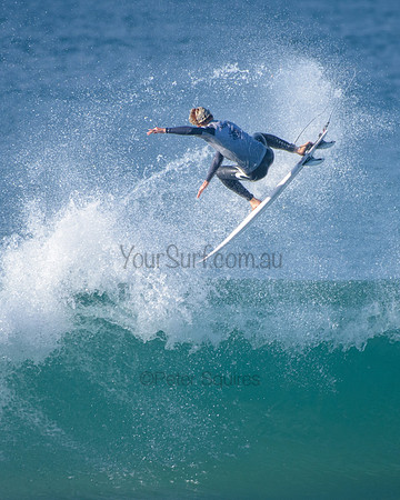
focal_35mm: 1025
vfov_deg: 1.9
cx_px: 244
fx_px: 15164
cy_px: 265
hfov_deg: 1.5
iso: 400
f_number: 5.6
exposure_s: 1/2000
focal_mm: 500
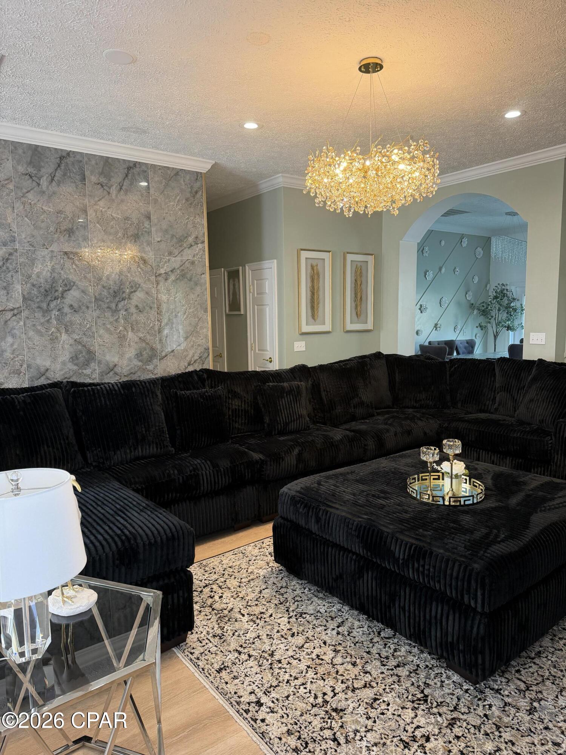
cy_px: 378
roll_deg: +0.4
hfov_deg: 56.8
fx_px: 523
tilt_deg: -6.4
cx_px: 283
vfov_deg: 71.6
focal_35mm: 24
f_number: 1.78
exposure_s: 1/60
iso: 160
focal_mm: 6.76
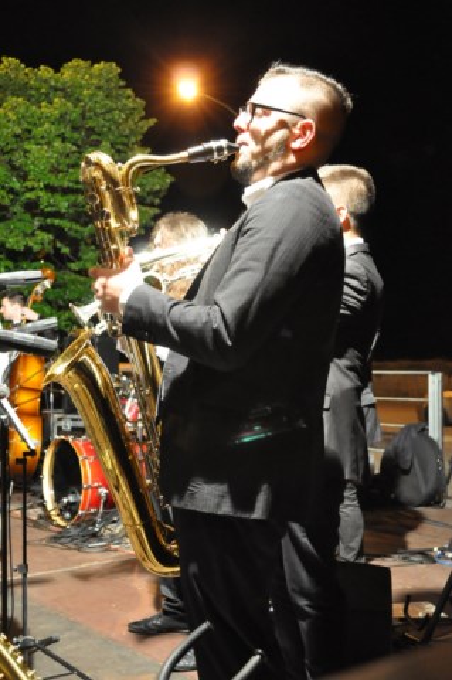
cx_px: 226
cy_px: 340
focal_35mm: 45
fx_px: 849
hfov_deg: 29.8
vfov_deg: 43.6
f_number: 4.5
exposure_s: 1/40
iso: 3200
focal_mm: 30
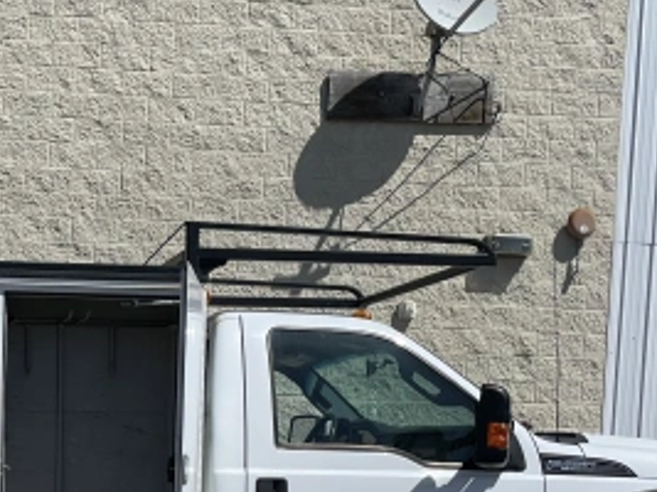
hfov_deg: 23.9
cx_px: -5
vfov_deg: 17.9
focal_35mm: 78
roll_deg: -1.1
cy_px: 595
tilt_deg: -3.4
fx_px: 1480
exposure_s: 1/5291
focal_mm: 4.2
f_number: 1.6
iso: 32
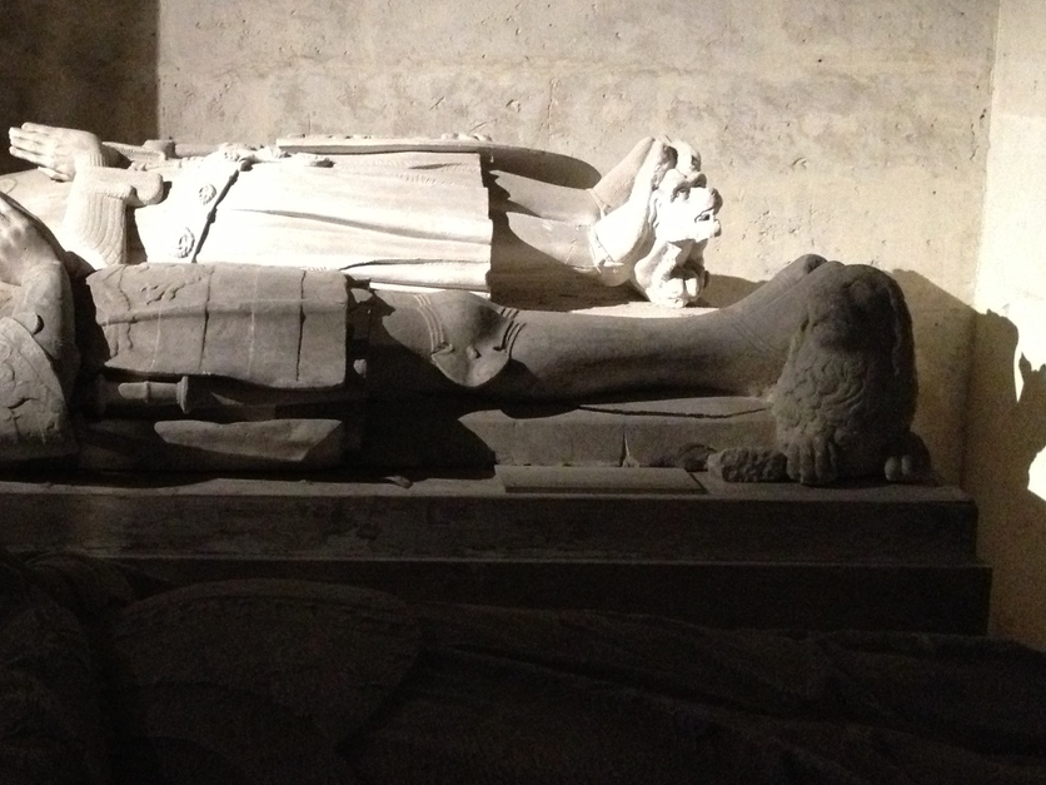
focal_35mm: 67
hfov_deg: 28.6
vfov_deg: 21.9
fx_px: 2025
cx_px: 284
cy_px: 348
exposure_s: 1/15
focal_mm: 4.28
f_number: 2.4
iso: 640
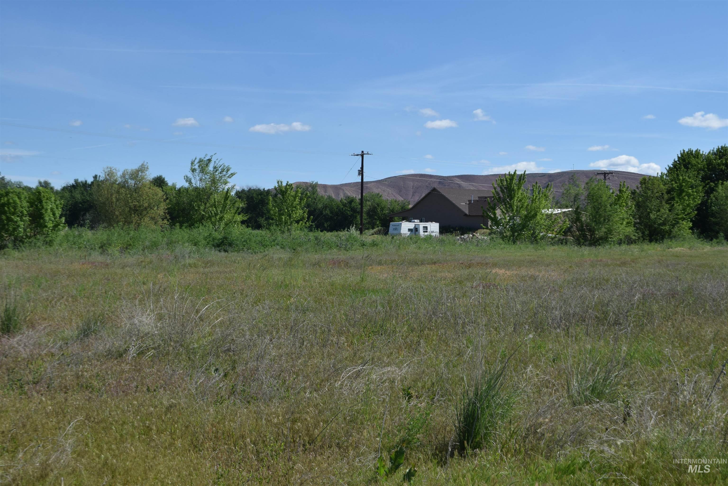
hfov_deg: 43.6
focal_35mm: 45
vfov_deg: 29.9
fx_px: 910
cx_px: 364
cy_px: 243
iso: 100
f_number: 9
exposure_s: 1/320
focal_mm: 30
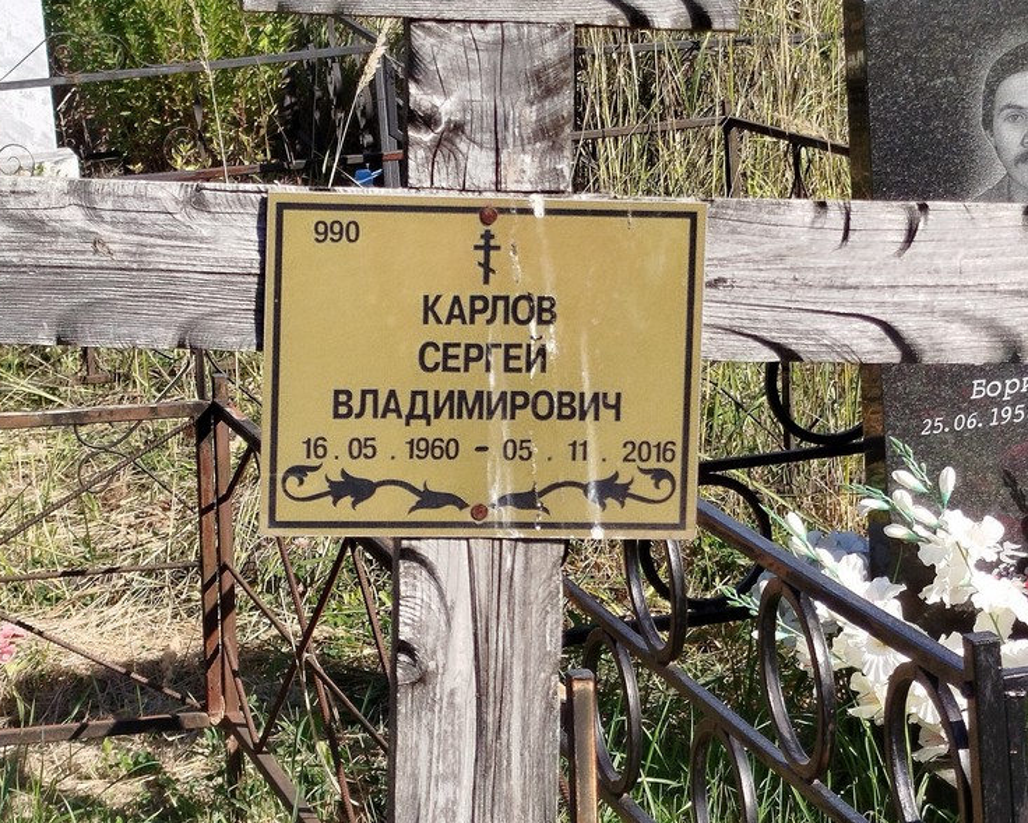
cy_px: 416
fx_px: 1065
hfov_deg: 51.5
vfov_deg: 42.2
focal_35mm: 35
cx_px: 538
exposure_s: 1/518
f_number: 1.7
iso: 50
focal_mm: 5.31
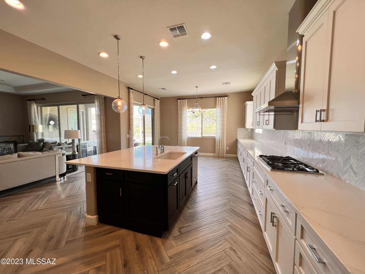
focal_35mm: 13
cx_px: 182
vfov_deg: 89.9
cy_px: 137
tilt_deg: -3.1
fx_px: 137
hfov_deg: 106.2
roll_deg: +0.0
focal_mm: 1.57
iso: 50
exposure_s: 1/120
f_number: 1.8
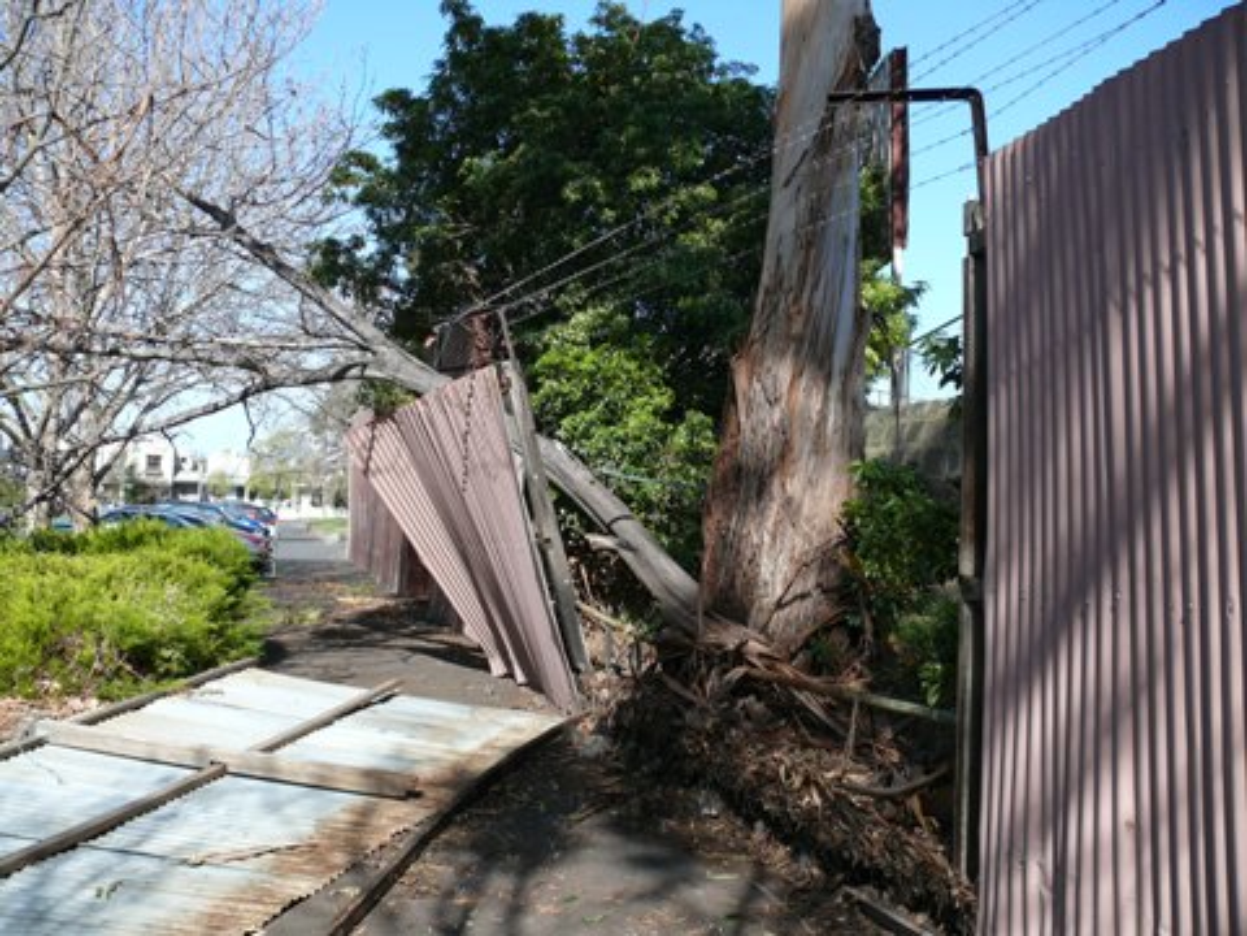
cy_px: 468
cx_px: 624
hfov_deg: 52.6
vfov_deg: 40.7
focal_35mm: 35
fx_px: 1261
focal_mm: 7.4
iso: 100
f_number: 3.6
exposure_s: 1/640
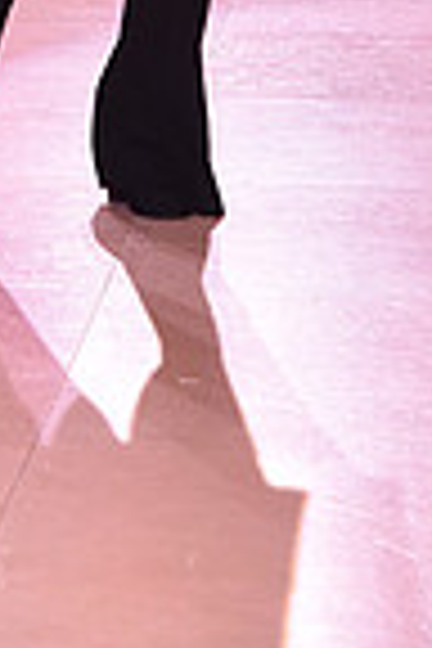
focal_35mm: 261
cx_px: -304
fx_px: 4698
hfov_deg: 5.2
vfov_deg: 7.6
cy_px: -585
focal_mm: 65
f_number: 6.3
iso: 2500
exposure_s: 1/250
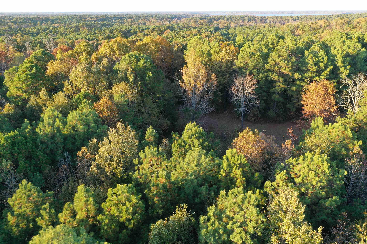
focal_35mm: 28
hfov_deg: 65.5
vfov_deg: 46.4
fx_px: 285
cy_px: 122
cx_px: 184
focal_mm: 10.26
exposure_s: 1/100
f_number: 4
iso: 100
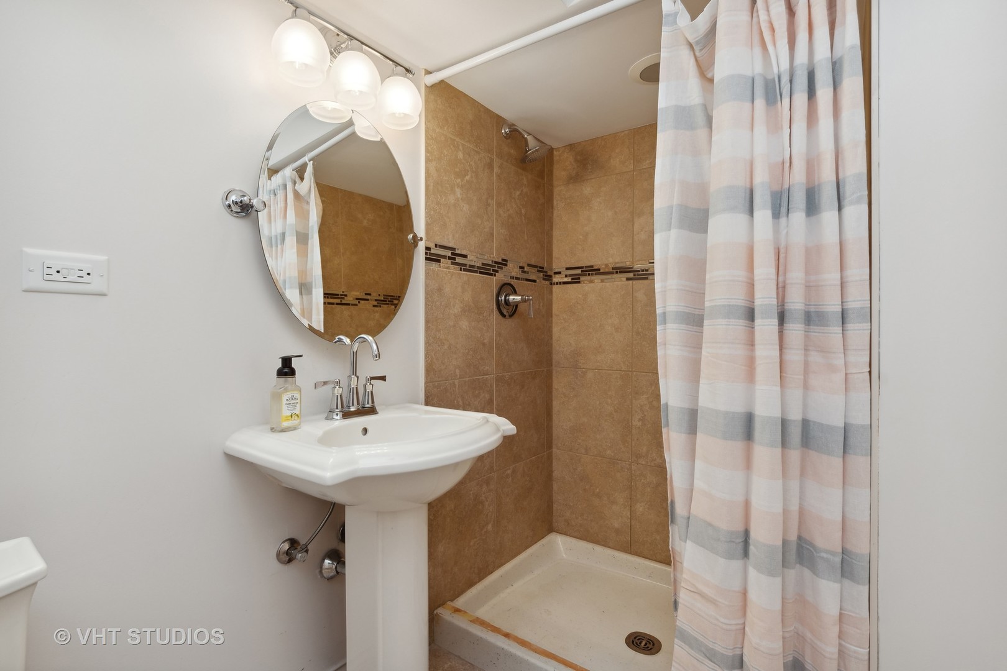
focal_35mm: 15
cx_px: 504
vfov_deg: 77.3
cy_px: 336
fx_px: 420
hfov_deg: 100.4
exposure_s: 1/30
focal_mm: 10
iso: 400
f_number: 8
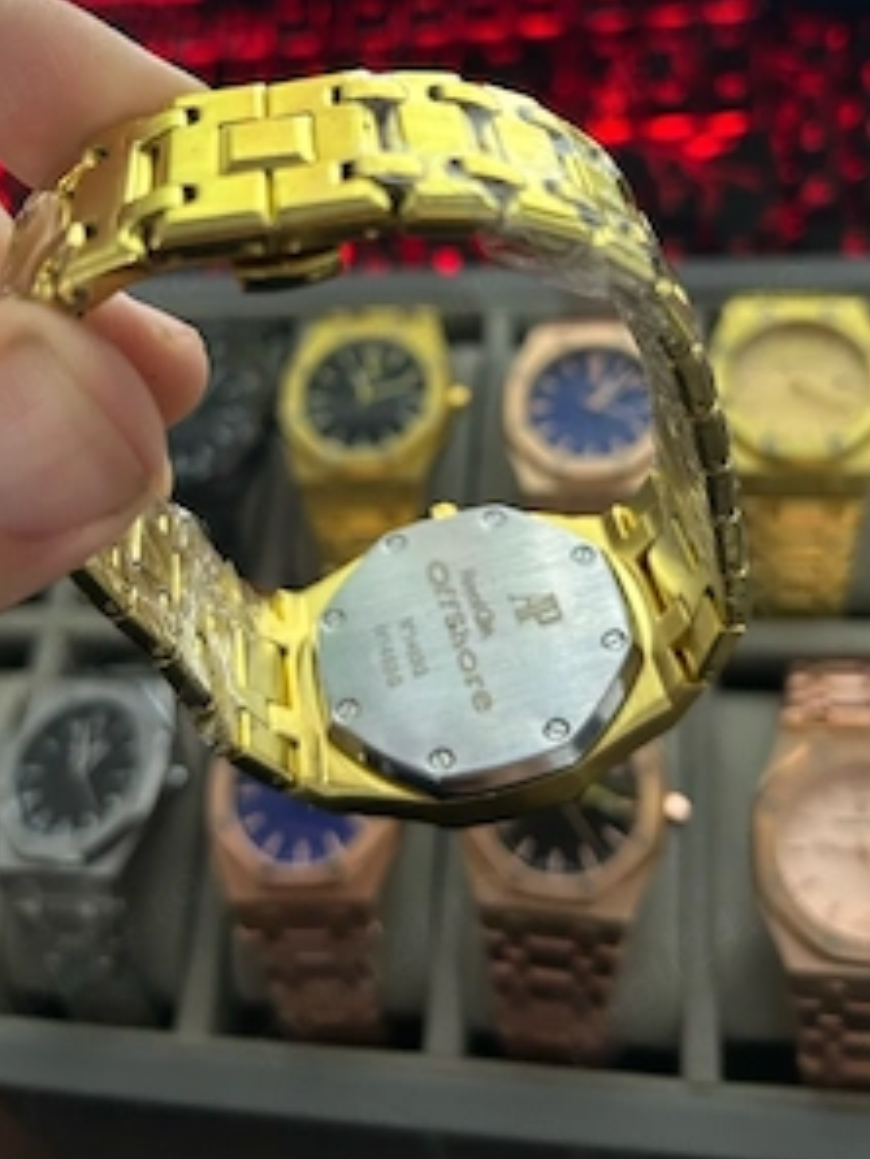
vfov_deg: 51.8
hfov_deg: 40.7
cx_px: 456
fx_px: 1172
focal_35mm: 35
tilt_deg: -54.3
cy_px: 402
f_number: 1.5
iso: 500
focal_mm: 5.7
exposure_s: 1/60
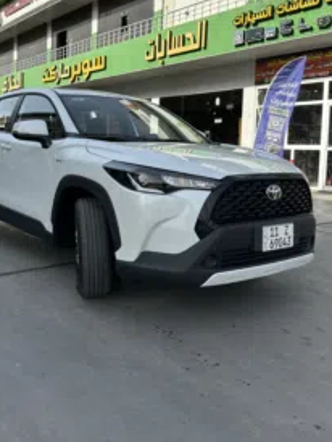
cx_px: 142
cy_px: 173
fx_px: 447
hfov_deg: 40.7
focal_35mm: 35
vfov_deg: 52.2
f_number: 1.78
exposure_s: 1/2660
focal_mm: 6.86
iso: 80
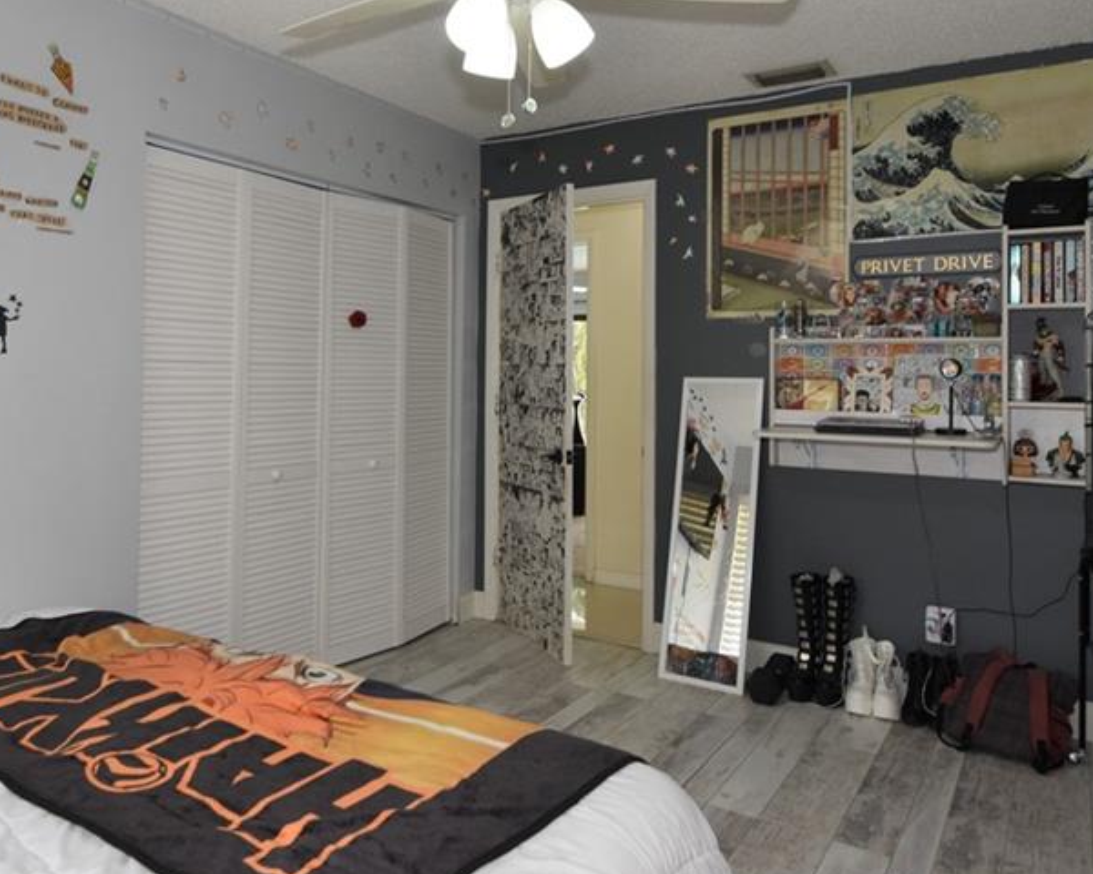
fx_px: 776
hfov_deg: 69.7
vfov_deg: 58.0
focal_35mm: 24
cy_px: 323
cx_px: 446
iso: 200
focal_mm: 10
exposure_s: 1/60
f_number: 5
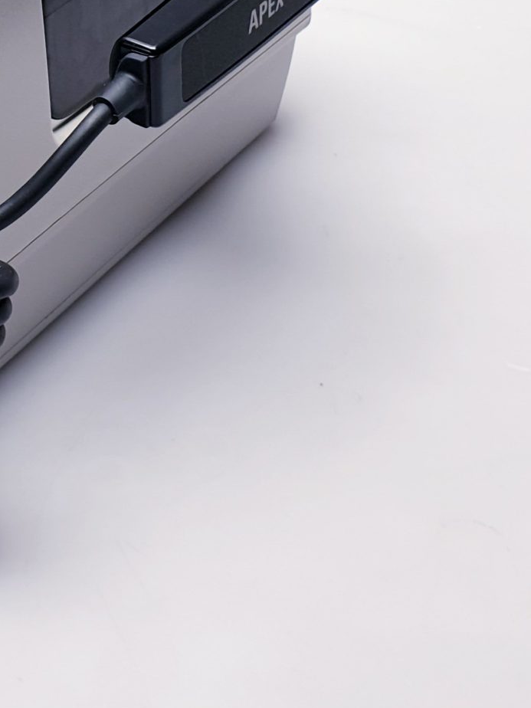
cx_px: -62
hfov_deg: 19.5
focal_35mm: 72
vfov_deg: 24.8
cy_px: -103
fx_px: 1473
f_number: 2.4
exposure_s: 1/100
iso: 64
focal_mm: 4.3
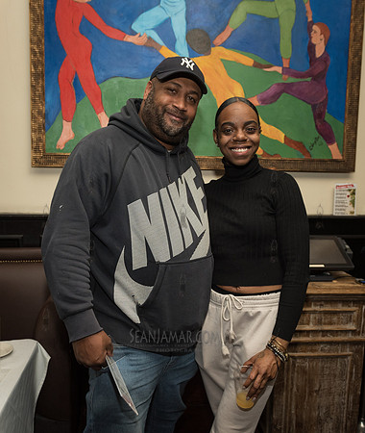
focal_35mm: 33
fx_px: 432
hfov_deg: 45.8
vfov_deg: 53.2
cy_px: 216
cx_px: 174
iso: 1600
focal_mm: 24
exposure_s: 1/250
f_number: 4.5
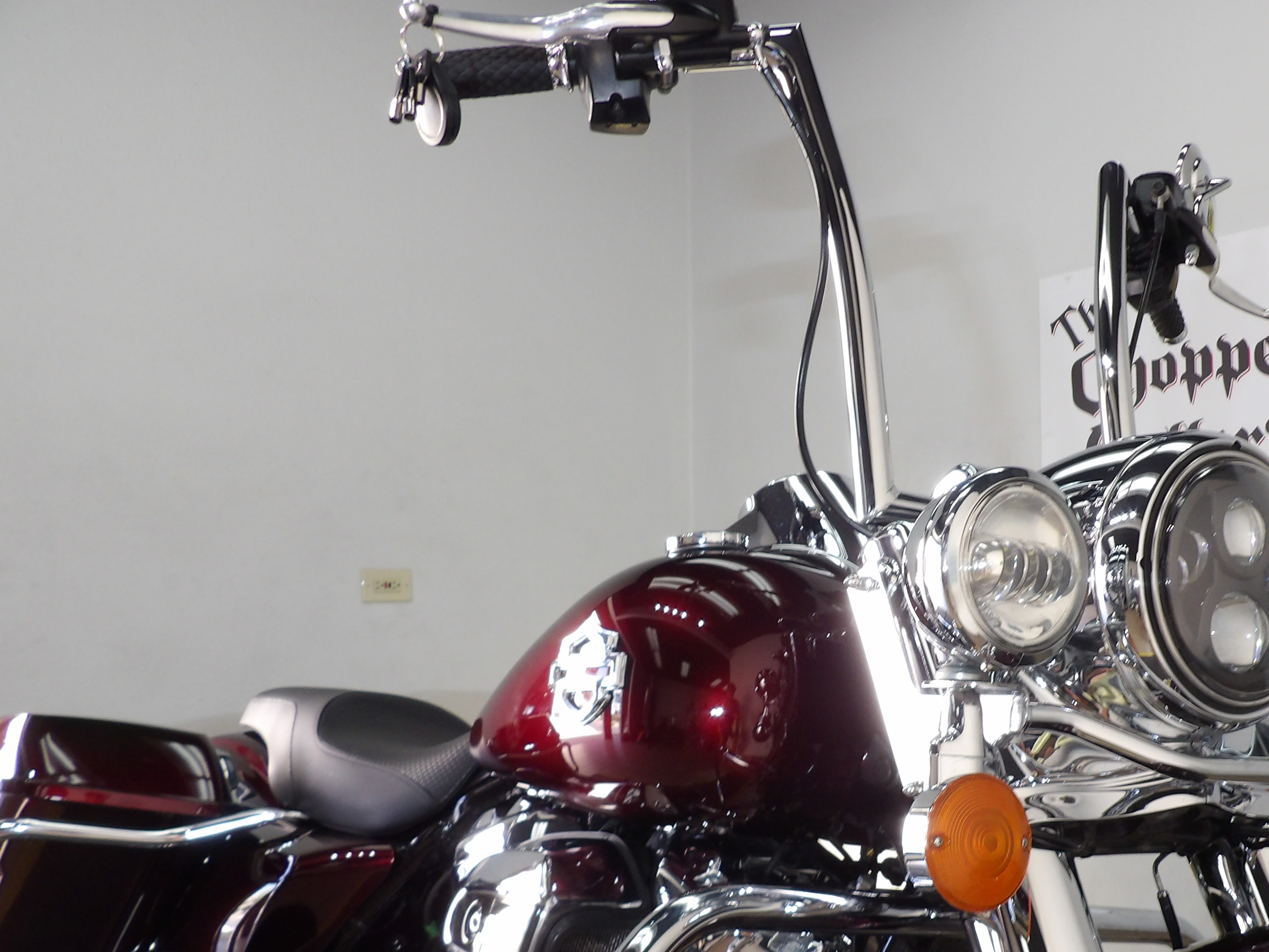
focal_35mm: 34
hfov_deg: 52.7
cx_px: 868
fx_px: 1246
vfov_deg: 41.3
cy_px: 636
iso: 135
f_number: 3.2
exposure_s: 1/33
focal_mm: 4.3
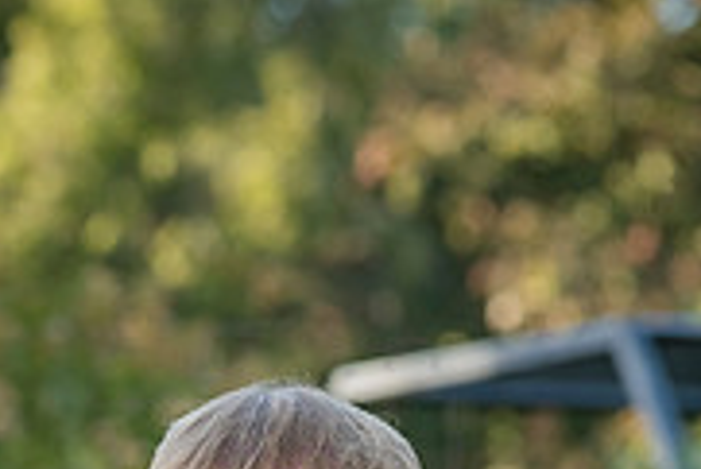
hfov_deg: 6.6
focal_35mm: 310
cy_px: 837
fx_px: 6041
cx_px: 294
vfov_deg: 4.4
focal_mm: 125
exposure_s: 1/320
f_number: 5.6
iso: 800
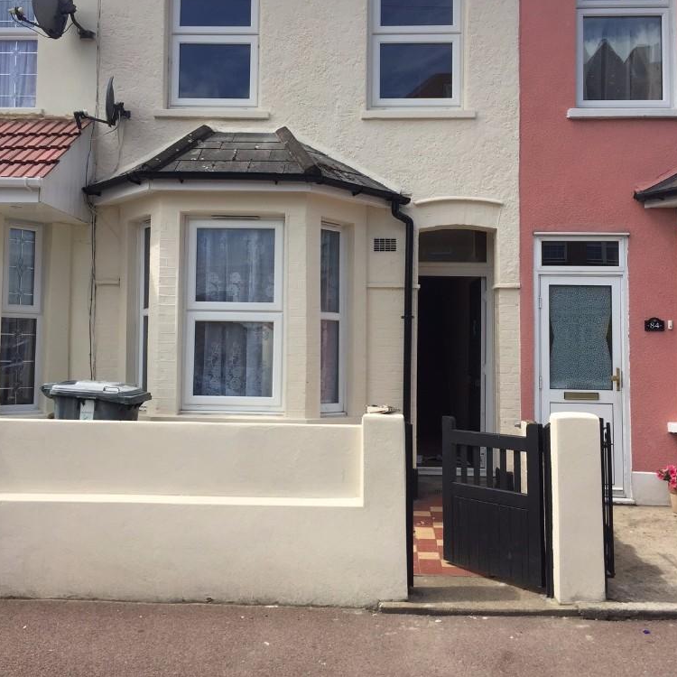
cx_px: 341
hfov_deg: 47.2
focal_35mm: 35
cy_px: 310
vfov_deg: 47.2
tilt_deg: +4.4
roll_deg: -0.7
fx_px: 774
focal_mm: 4.15
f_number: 2.2
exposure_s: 1/1647
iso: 32
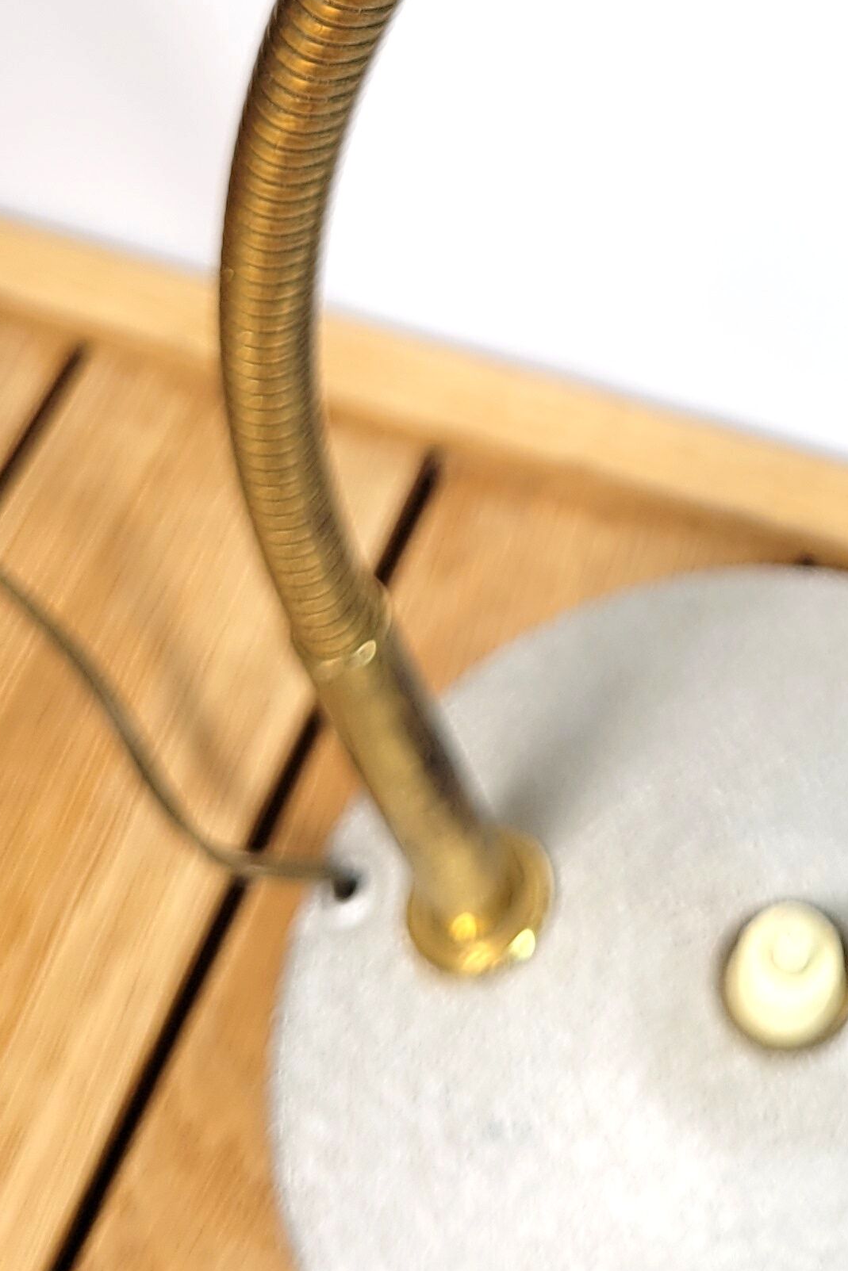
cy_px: -274
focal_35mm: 68
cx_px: 819
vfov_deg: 26.2
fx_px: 2402
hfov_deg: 19.5
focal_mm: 5.4
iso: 40
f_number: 1.8
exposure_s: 1/480
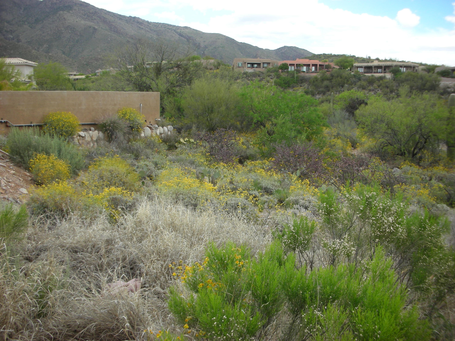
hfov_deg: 52.6
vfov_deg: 40.7
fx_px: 460
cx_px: 228
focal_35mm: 35
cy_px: 170
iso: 50
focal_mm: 5.8
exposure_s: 1/250
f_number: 3
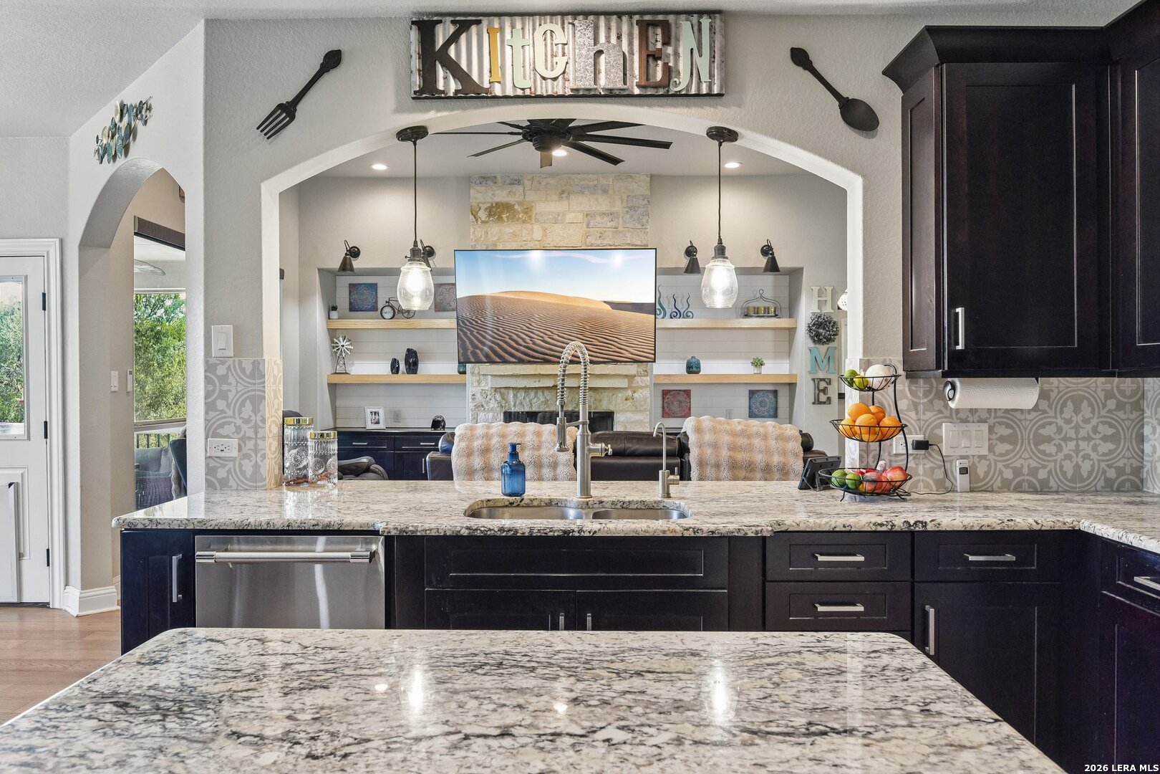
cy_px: 387
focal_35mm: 25
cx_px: 580
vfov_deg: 51.3
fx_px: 805
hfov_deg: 71.5
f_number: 8
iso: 3200
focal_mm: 25
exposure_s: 1/25
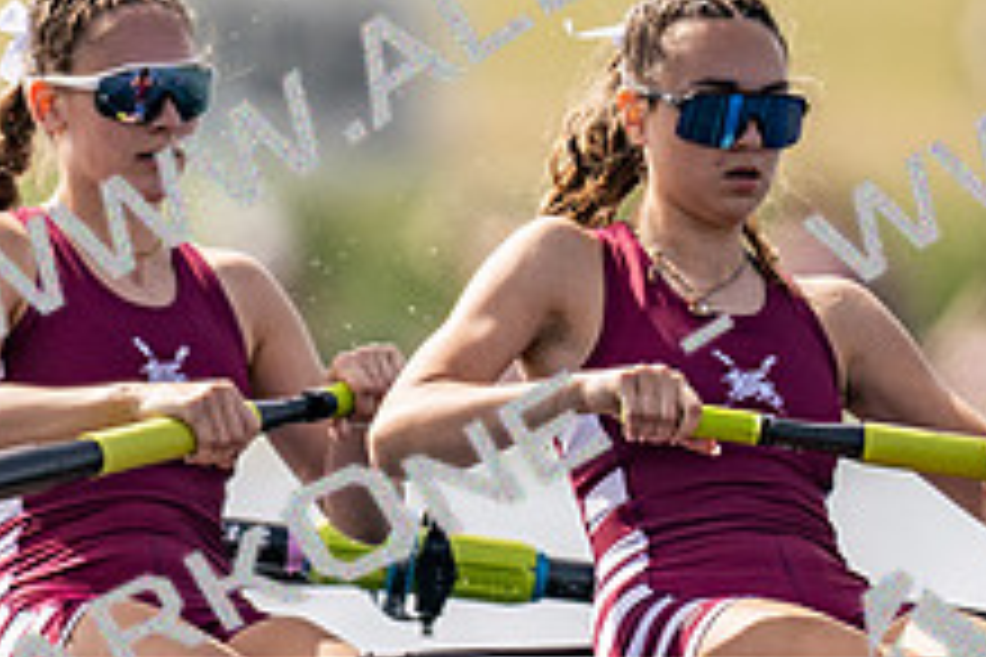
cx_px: 477
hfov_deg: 0.9
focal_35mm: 2389
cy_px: 358
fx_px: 65427
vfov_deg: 0.6
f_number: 4
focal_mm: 600
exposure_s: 1/2500
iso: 180
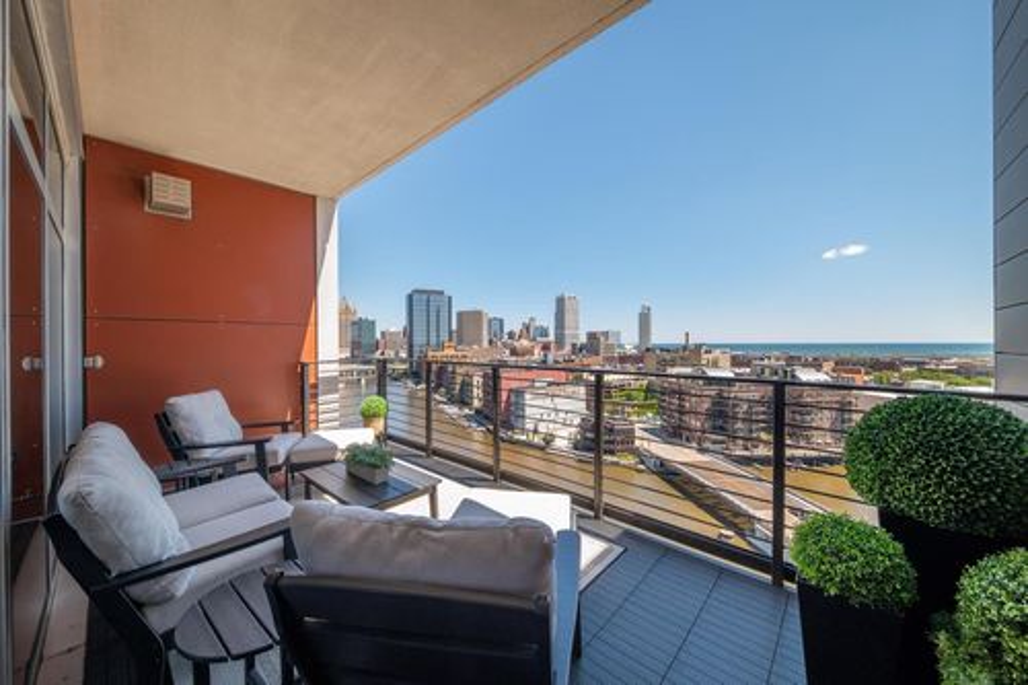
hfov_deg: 108.3
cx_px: 514
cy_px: 342
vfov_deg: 85.4
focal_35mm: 13
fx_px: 371
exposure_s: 1/200
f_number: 8
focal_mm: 13
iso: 320
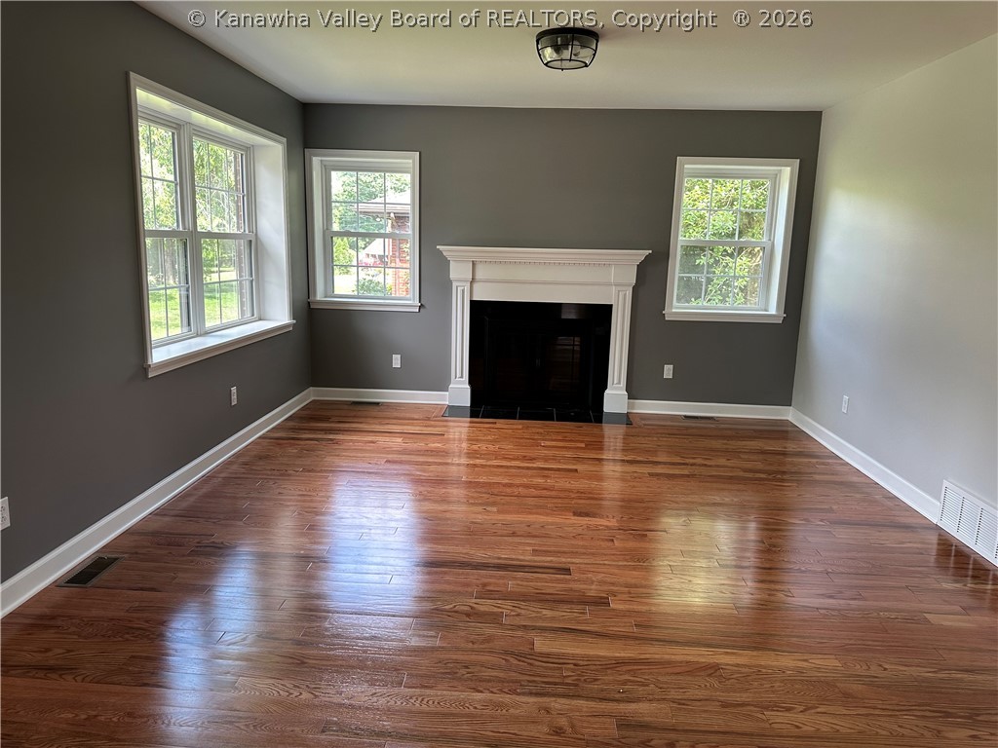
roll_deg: -1.5
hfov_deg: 71.6
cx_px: 499
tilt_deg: -10.5
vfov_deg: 56.8
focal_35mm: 24
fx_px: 692
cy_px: 374
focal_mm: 6.86
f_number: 1.78
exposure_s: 1/121
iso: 160
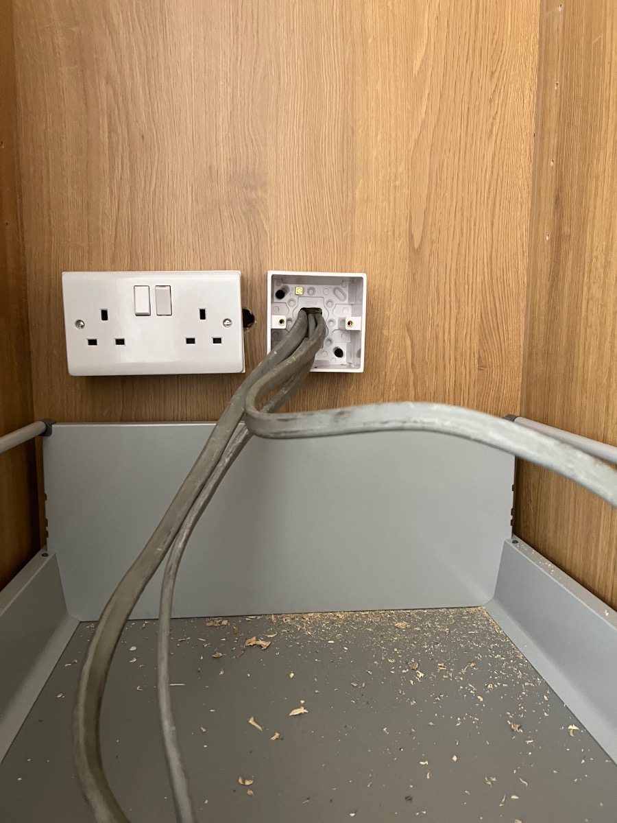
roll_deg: -0.3
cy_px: 412
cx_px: 308
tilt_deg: -7.7
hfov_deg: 53.1
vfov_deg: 67.3
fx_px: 618
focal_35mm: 26
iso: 500
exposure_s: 1/60
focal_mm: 5.7
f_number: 1.5
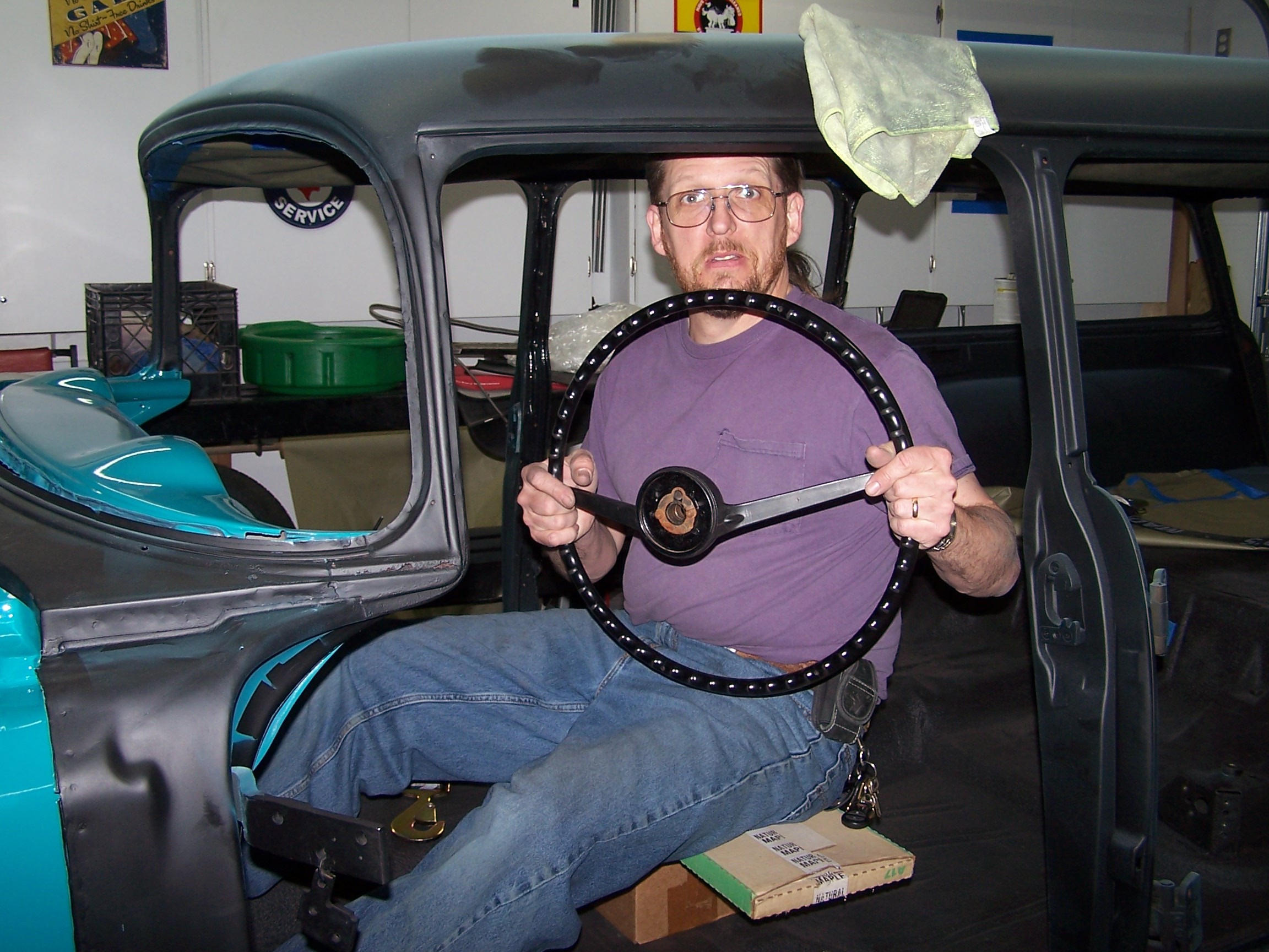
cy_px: 476
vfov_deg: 37.7
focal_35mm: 38
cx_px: 634
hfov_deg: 49.0
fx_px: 1393
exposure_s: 1/60
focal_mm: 6.3
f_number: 2.8
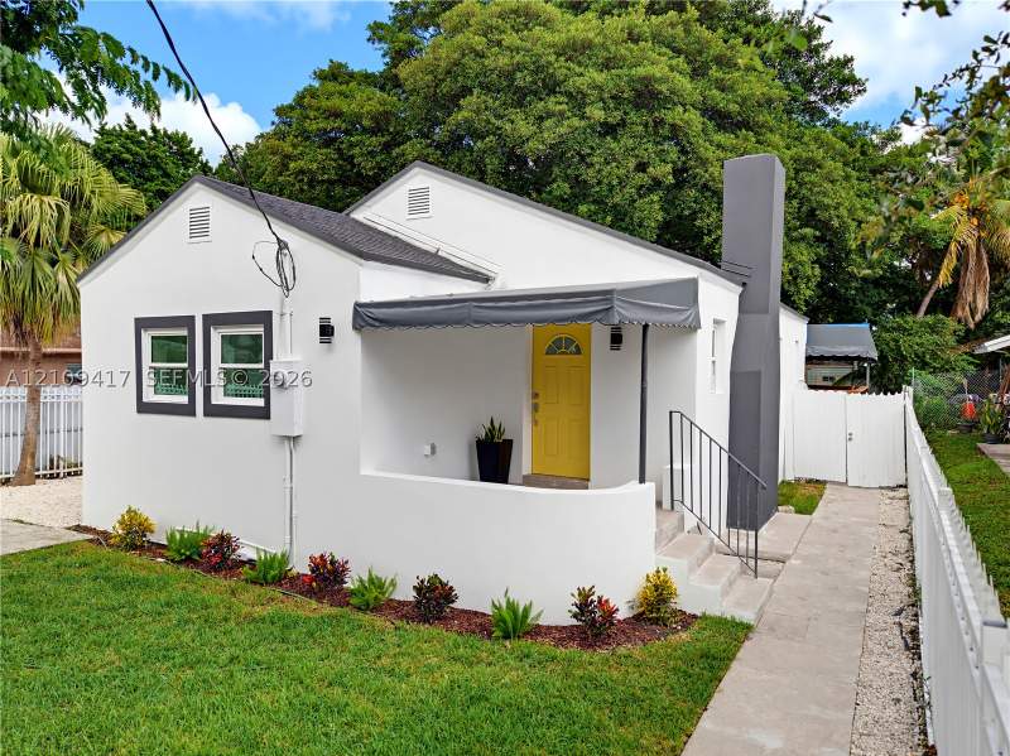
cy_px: 378
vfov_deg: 56.8
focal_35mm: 24
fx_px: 700
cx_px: 505
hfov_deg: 71.6
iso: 200
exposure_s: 1/50
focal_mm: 8.7
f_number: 1.8
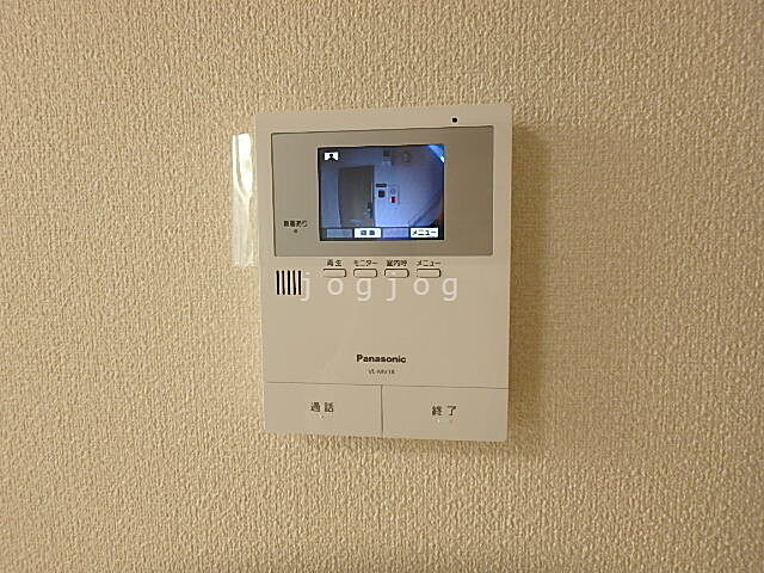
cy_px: 286
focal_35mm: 21
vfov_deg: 63.4
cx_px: 382
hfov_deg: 79.0
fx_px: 463
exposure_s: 1/60
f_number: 3.5
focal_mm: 3.7
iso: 160
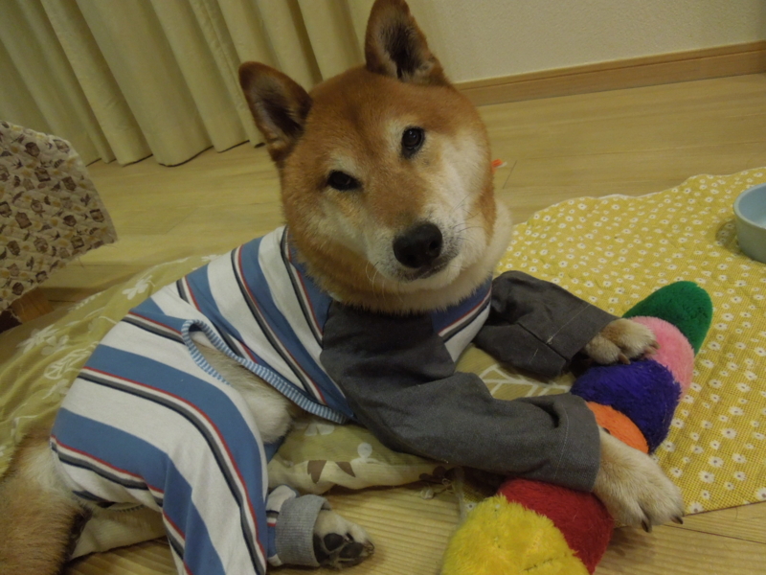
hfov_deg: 69.4
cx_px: 383
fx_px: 553
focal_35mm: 25
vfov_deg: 54.9
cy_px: 288
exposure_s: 1/30
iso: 640
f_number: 3.3
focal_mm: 4.5
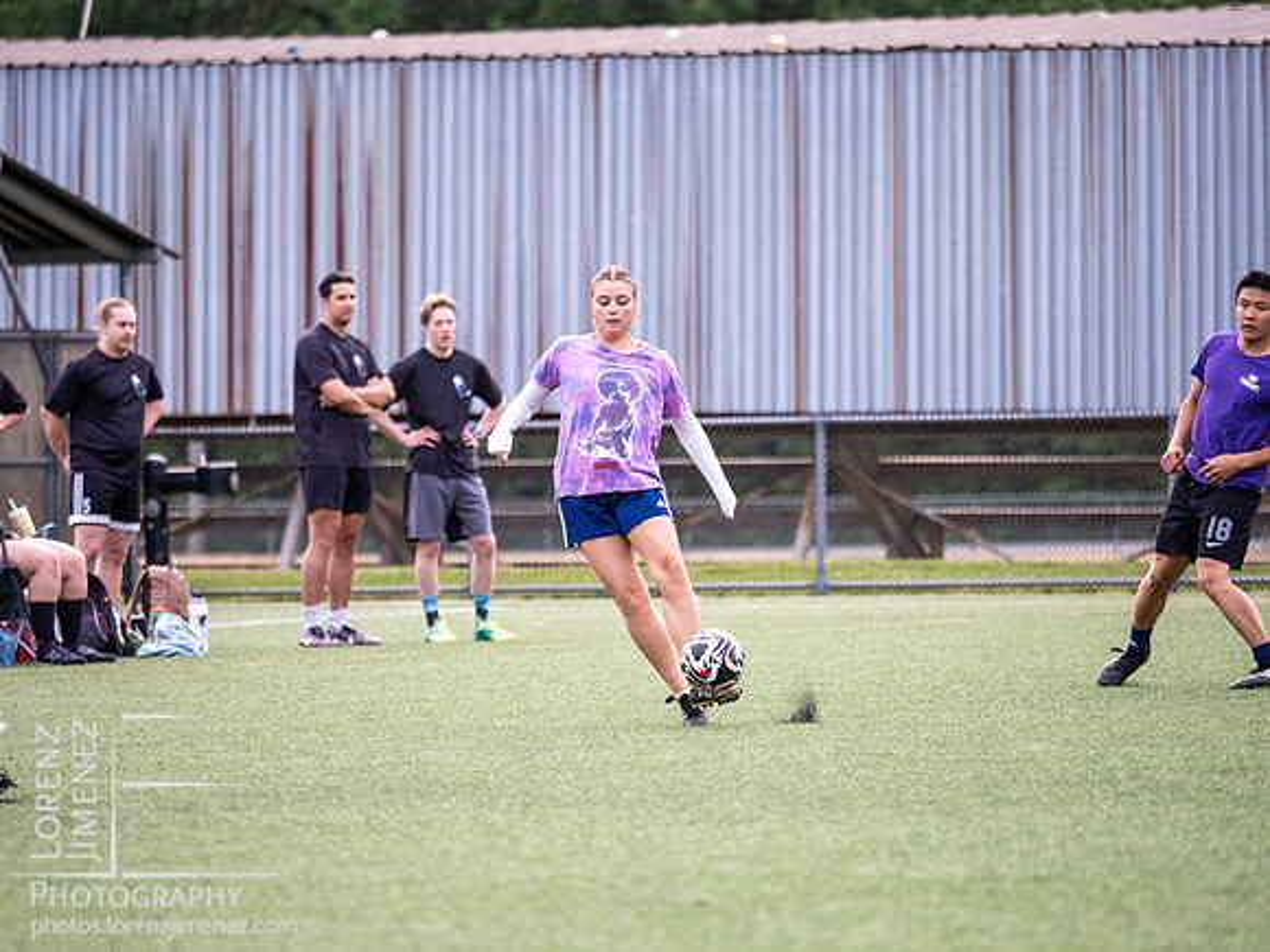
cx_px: 635
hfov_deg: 6.6
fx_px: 11006
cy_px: 476
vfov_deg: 5.0
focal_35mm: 300
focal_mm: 150
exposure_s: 1/1000
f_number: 2.8
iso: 1600
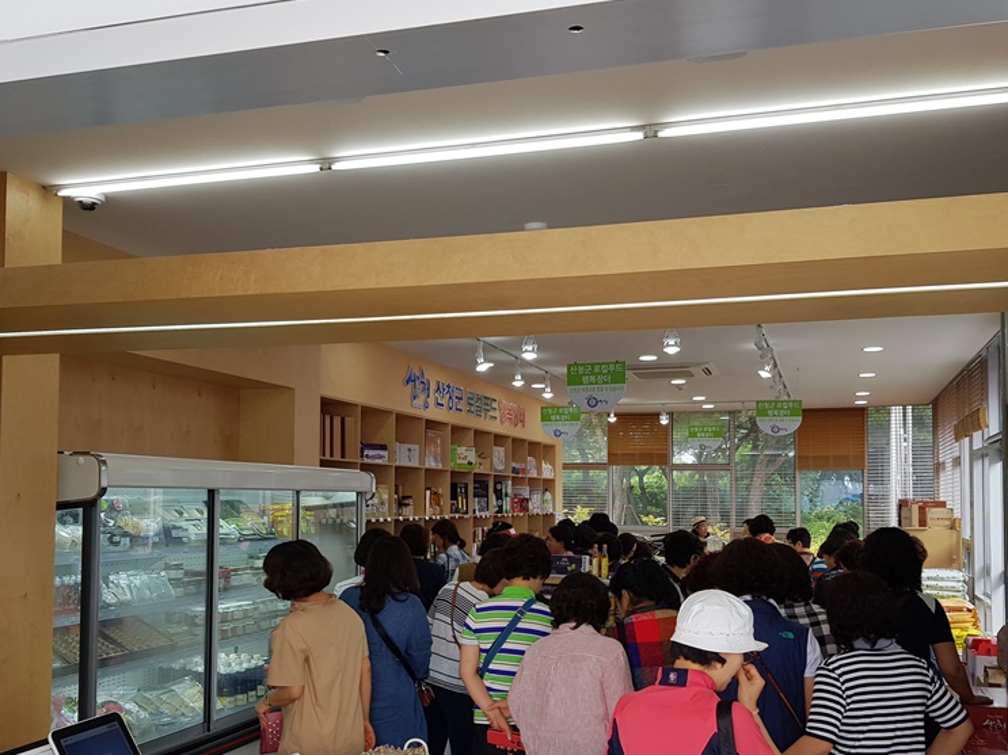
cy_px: 454
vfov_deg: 40.5
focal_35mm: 35
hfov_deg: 52.6
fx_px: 1019
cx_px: 494
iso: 40
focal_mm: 4.2
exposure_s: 1/146
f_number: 1.7
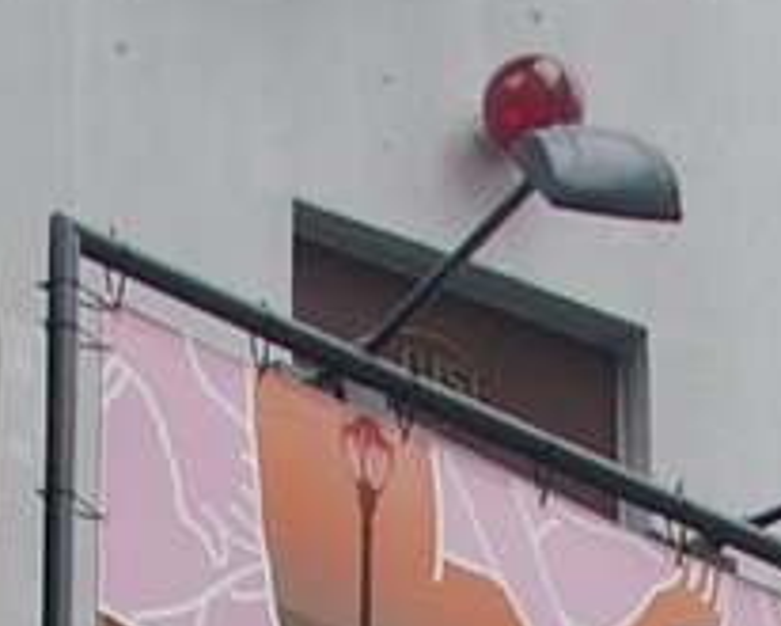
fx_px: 7123
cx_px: 478
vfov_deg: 4.7
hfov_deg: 6.3
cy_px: 2219
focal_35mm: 308
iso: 400
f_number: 8
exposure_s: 1/320
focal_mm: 22
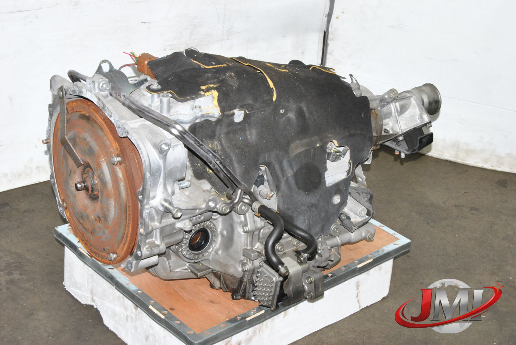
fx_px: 1033
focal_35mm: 72
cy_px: 172
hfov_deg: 28.0
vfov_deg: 19.0
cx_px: 258
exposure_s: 1/200
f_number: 9
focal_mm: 48
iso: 800
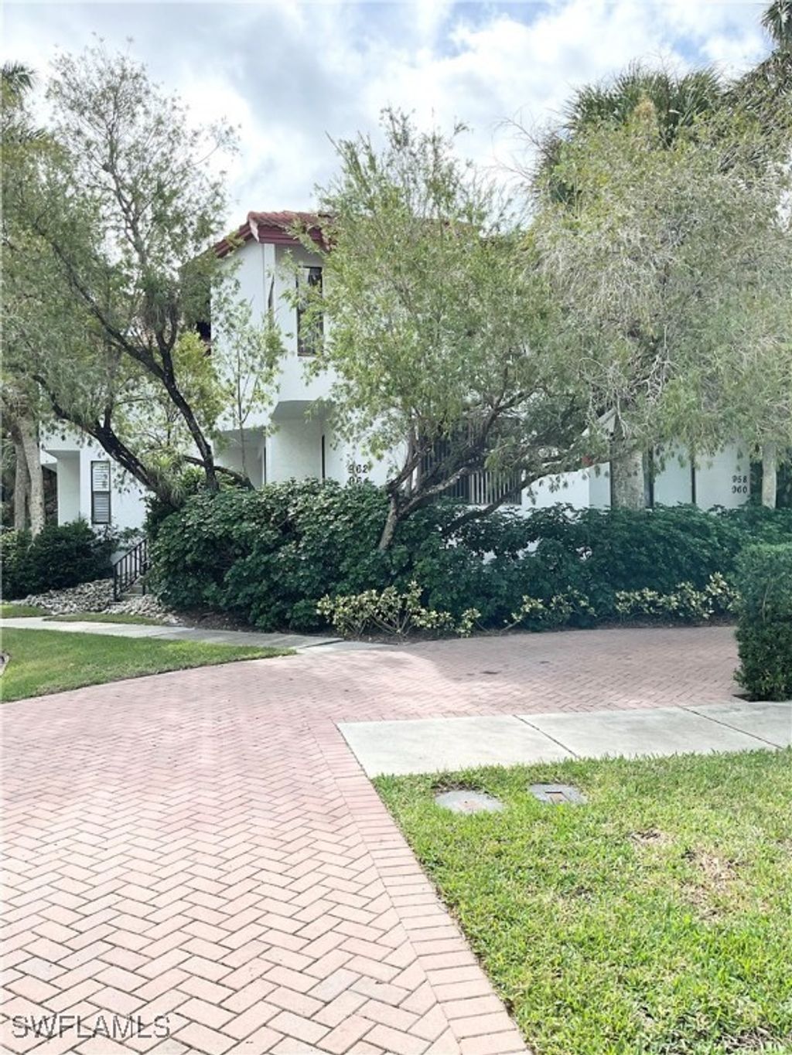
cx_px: 396
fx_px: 885
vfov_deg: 61.7
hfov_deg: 48.2
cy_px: 528
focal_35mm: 29
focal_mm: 3
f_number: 1.8
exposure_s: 1/635
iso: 16
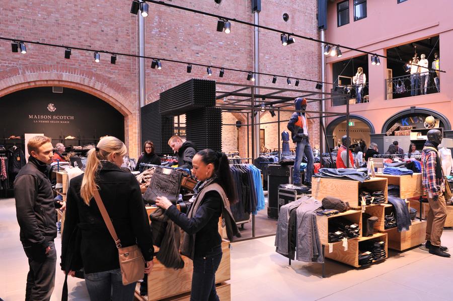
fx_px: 340
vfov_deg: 47.9
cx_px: 226
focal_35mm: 27
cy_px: 150
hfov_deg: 67.4
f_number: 8
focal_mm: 27
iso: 1600
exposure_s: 1/60
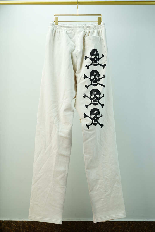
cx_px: 78
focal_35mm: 33
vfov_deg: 57.2
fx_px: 213
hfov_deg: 40.0
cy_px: 116
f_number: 5.6
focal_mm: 33
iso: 640
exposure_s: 1/160
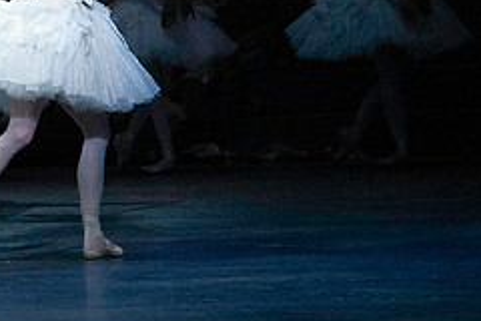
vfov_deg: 2.8
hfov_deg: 4.3
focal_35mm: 483
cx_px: -82
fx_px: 6453
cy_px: 25
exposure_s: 1/400
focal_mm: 200
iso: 25600
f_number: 5
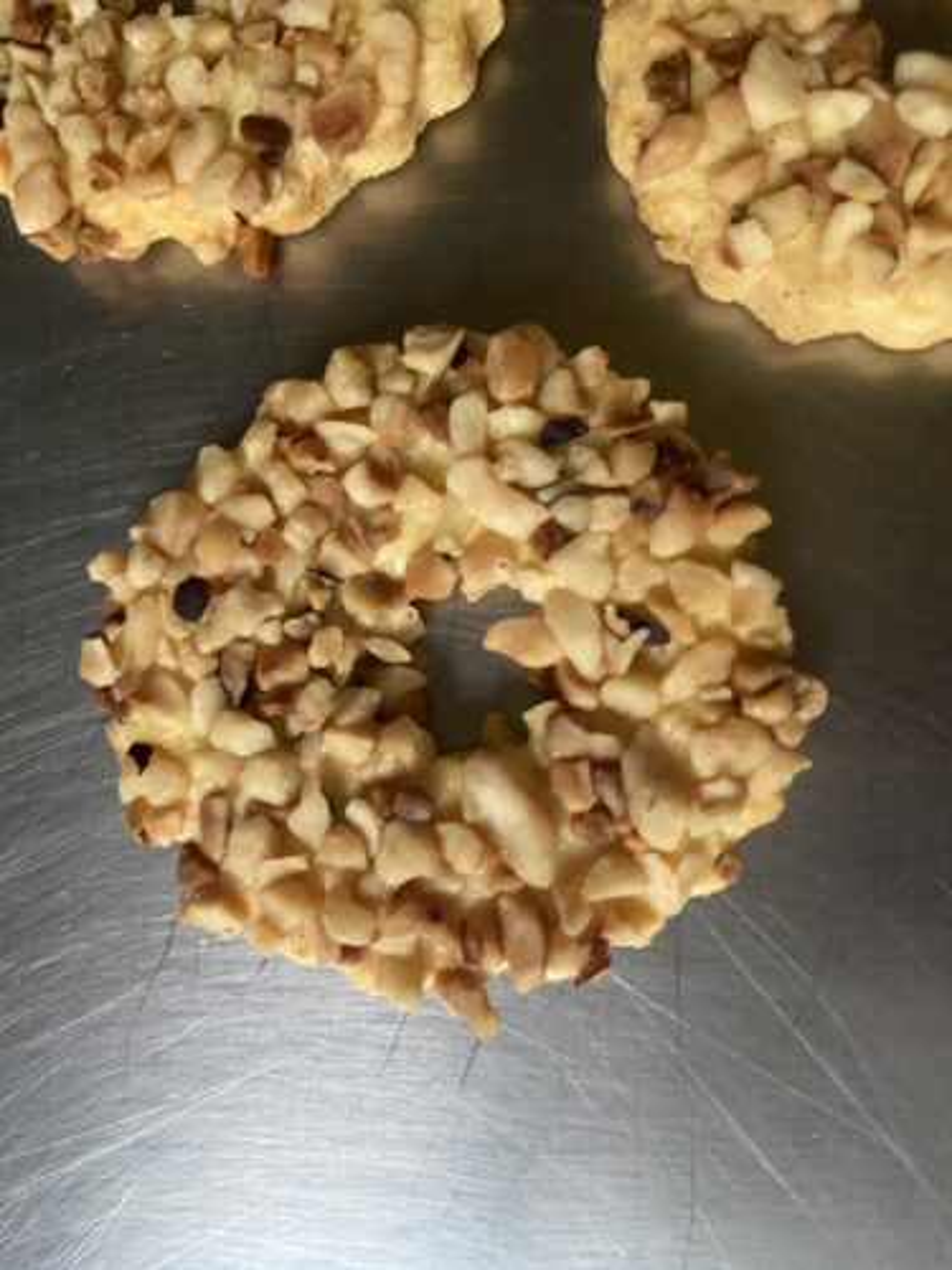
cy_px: 635
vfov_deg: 69.4
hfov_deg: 54.9
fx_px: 917
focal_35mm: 25
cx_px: 476
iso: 640
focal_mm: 4.25
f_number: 1.8
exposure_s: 1/33
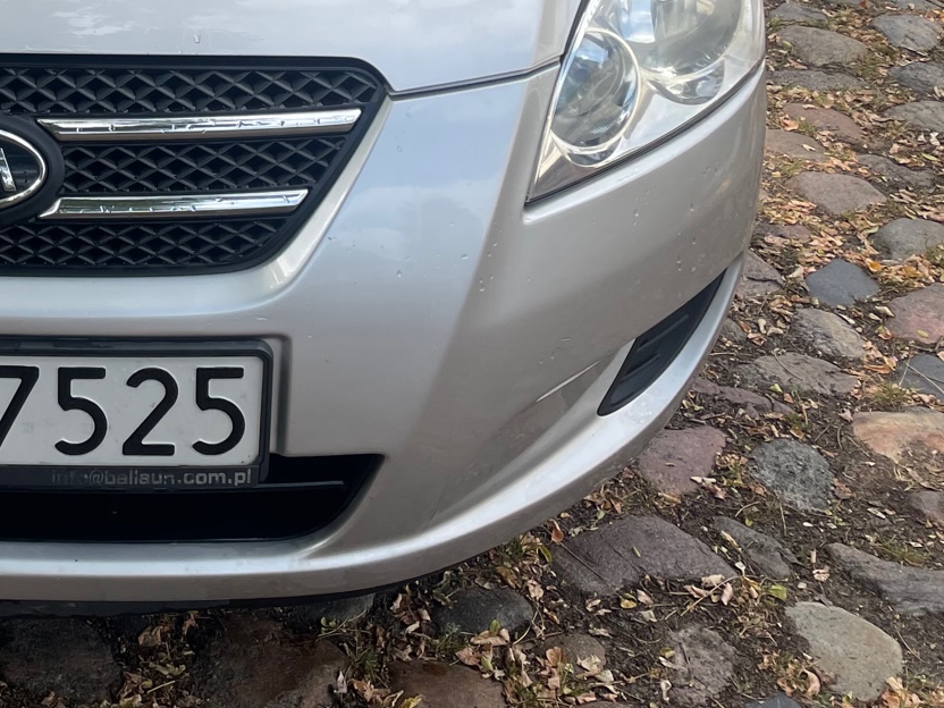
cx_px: -149
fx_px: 1718
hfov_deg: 27.5
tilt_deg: -18.8
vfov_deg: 21.9
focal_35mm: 63
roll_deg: -1.2
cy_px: -93
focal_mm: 4.2
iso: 32
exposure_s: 1/1276
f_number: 1.6
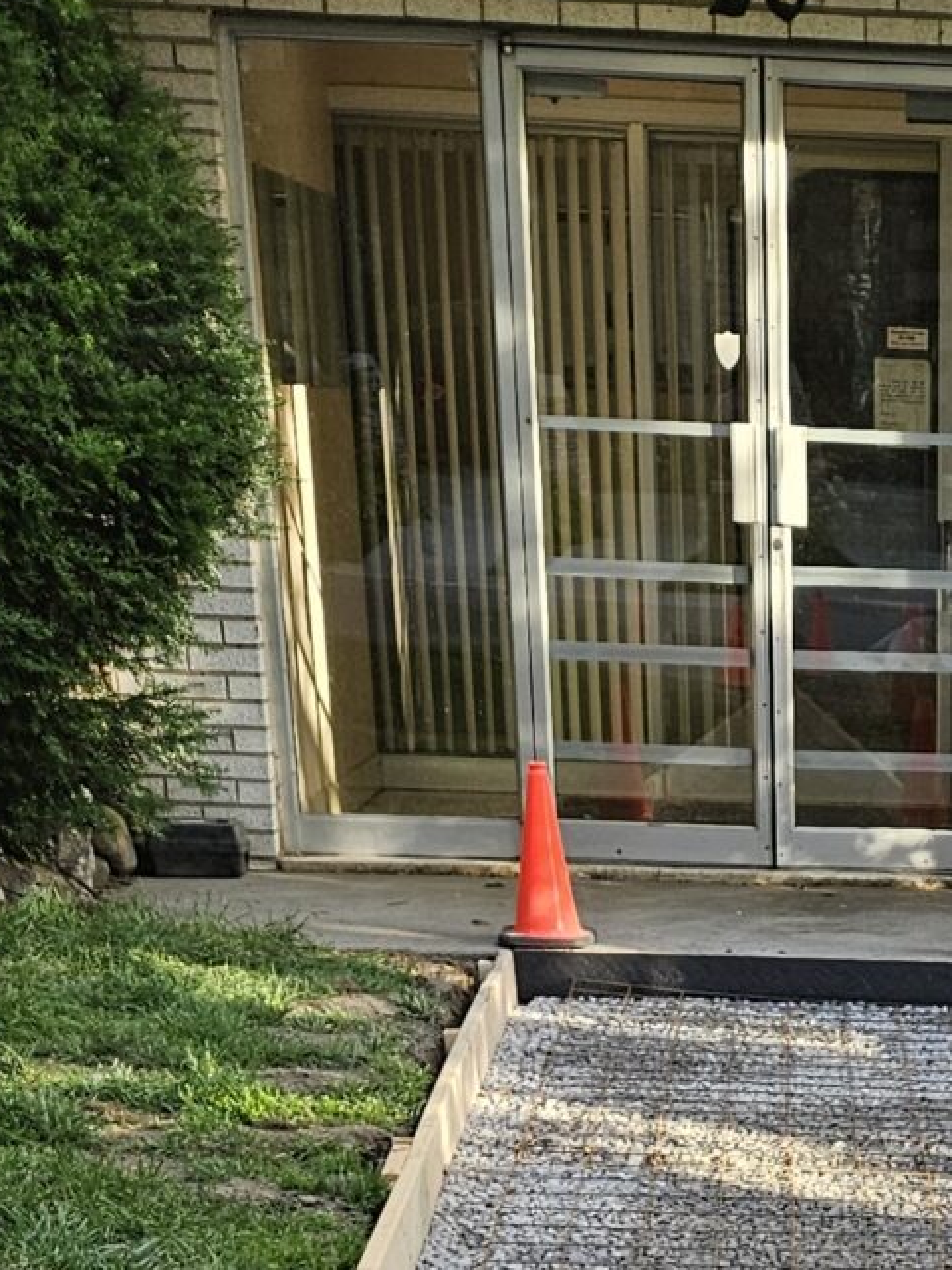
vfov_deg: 16.8
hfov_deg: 15.5
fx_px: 3374
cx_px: 1117
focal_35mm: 92
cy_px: 2415
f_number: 1.8
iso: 50
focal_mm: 5.4
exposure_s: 1/180
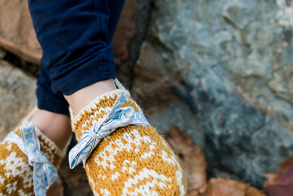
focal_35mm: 55
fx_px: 448
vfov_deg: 24.5
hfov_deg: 35.8
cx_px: 94
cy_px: 133
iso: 640
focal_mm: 39
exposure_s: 1/125
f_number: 3.5
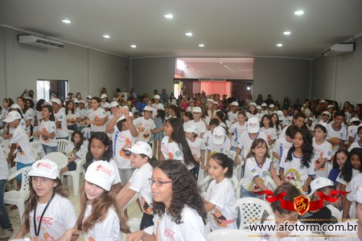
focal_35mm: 30
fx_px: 302
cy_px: 120
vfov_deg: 43.6
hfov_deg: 61.9
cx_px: 181
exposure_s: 1/100
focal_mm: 20
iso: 1600
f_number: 3.5
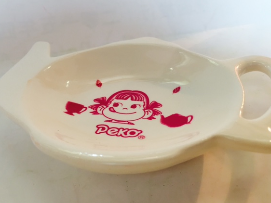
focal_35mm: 33
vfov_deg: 43.0
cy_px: 105
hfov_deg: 55.3
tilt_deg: -33.4
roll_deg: +2.7
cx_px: 141
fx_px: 258
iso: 80
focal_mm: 4.15
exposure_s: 1/33
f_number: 2.2
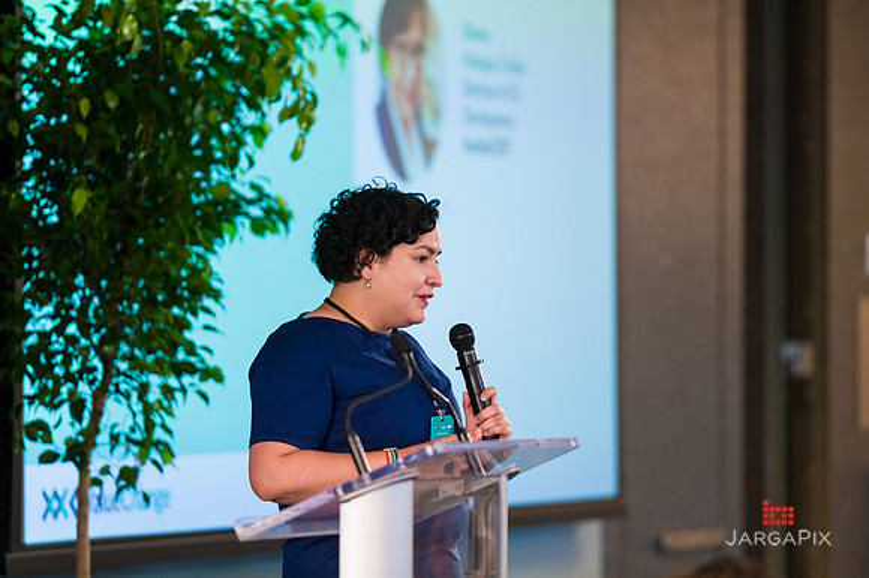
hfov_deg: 9.6
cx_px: 437
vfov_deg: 6.4
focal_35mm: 215
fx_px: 5198
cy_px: 276
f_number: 3.2
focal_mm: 200
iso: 3200
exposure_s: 1/200
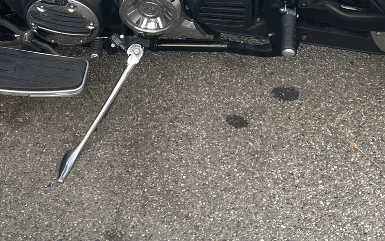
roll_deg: +2.8
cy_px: -108
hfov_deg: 27.8
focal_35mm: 74
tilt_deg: -25.3
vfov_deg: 16.3
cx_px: 202
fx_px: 777
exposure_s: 1/125
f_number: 1.6
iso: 32
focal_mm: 4.2
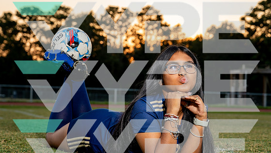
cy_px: 86
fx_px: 596
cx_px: 137
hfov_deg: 25.6
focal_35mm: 83
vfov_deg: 14.6
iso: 500
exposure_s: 1/250
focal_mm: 70
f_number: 5.6
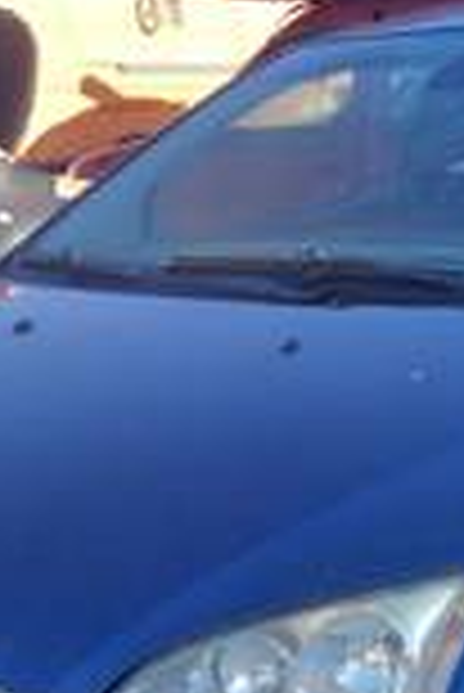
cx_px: 410
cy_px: 590
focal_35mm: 73
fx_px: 1408
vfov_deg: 26.9
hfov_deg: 18.4
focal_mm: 4
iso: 32
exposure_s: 1/100
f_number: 1.8
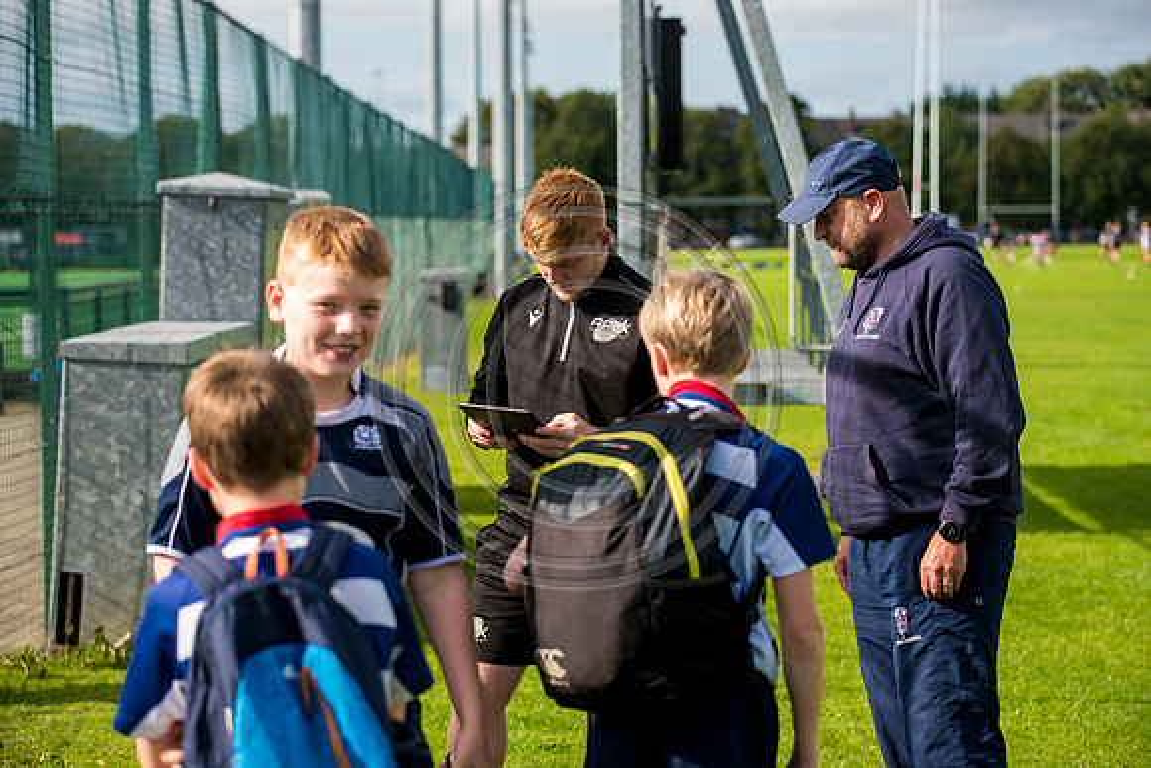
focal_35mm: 95
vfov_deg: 14.4
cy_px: 384
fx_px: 3038
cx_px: 576
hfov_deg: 21.5
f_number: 4
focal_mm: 95
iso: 400
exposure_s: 1/1250
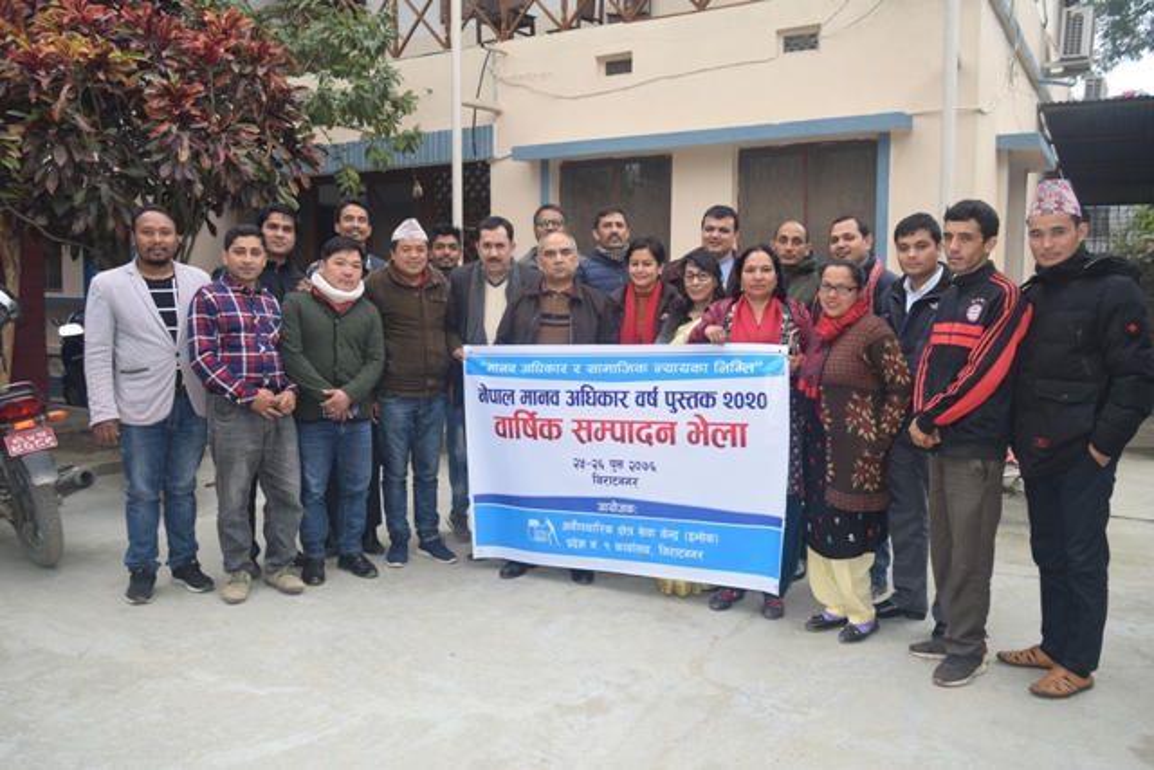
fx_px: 962
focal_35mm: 30
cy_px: 385
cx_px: 577
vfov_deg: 43.6
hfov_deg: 61.9
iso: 180
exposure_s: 1/125
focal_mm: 20
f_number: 5.6
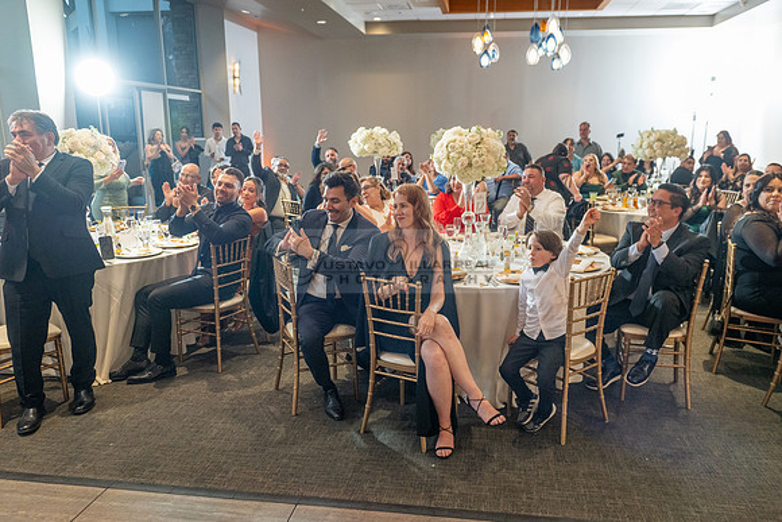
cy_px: 259
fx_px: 575
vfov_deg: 48.8
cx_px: 413
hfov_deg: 68.4
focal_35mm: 26
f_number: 3.5
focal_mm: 24
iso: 800
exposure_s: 1/200
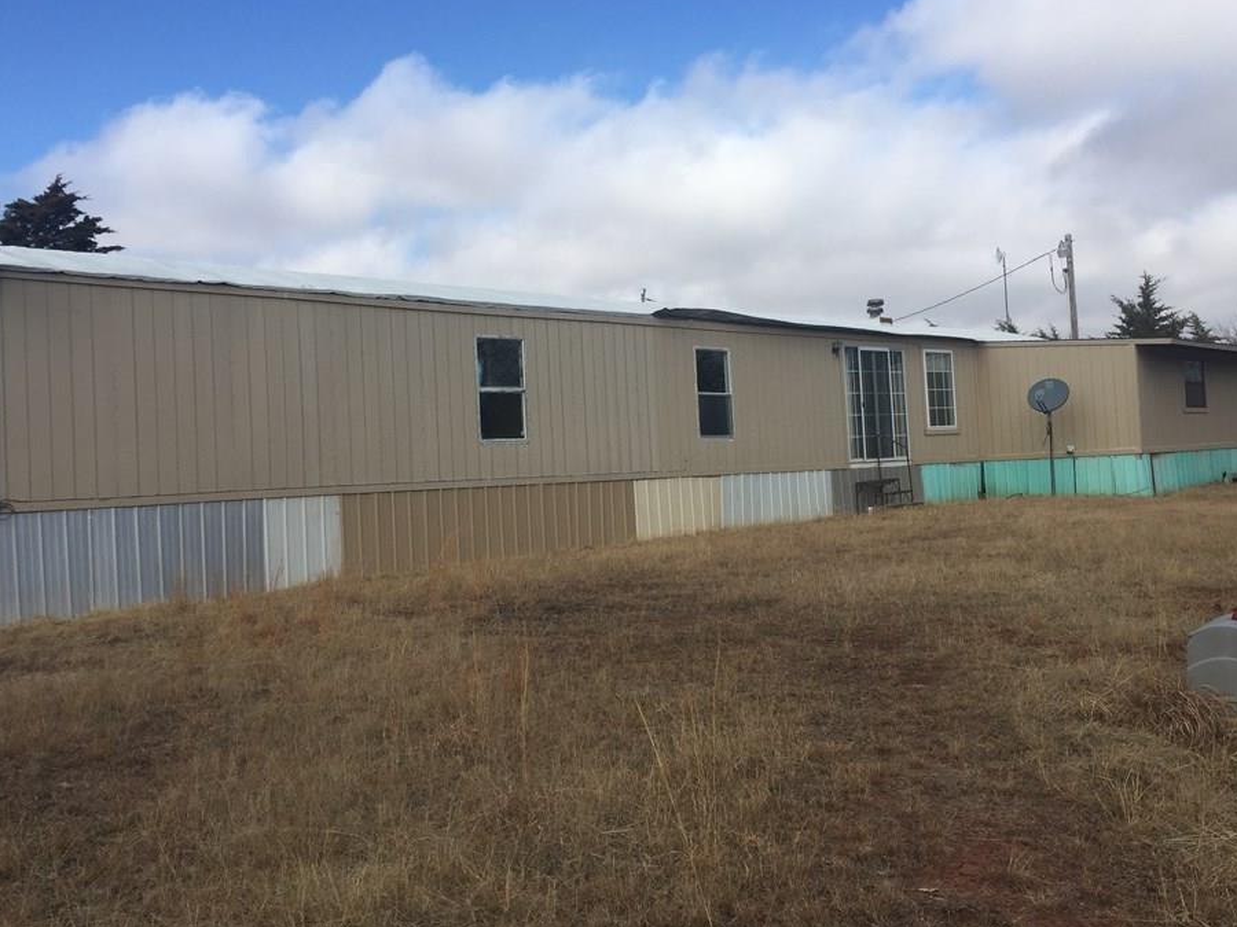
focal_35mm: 33
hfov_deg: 55.4
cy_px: 449
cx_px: 627
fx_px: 1179
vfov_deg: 42.9
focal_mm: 4.15
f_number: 2.2
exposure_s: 1/1980
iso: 32
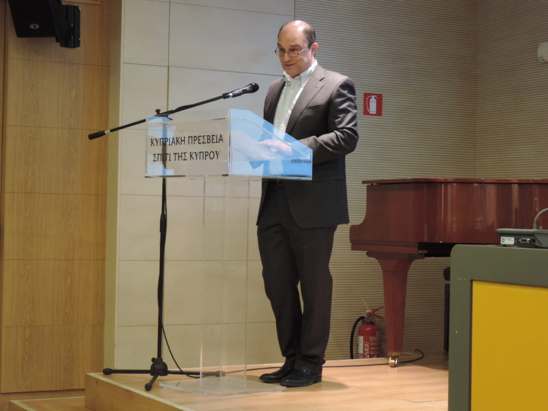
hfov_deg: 26.0
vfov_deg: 19.6
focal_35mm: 75
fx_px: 1187
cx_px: 274
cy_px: 206
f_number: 3.9
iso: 720
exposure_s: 1/25
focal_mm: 13.3
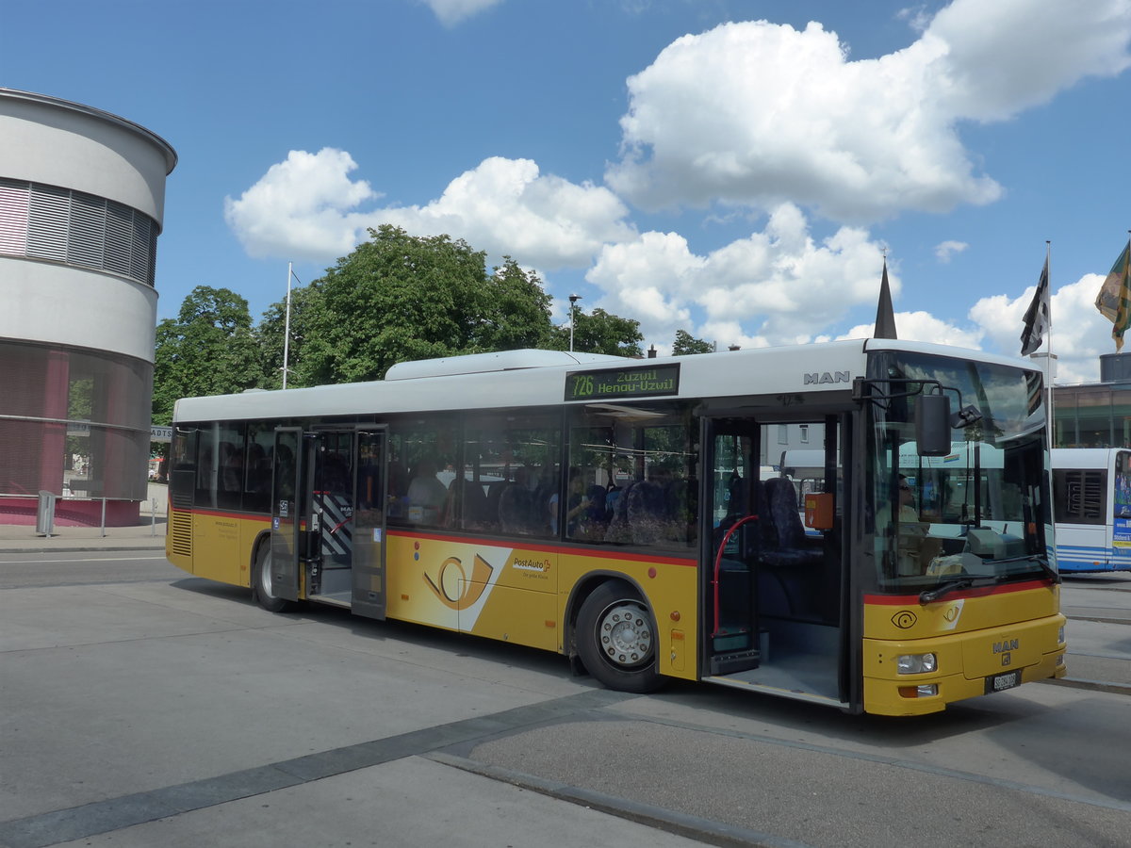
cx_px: 566
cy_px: 424
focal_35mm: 34
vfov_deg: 41.8
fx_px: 1111
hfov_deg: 54.0
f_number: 5
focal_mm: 7
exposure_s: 1/640
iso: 160
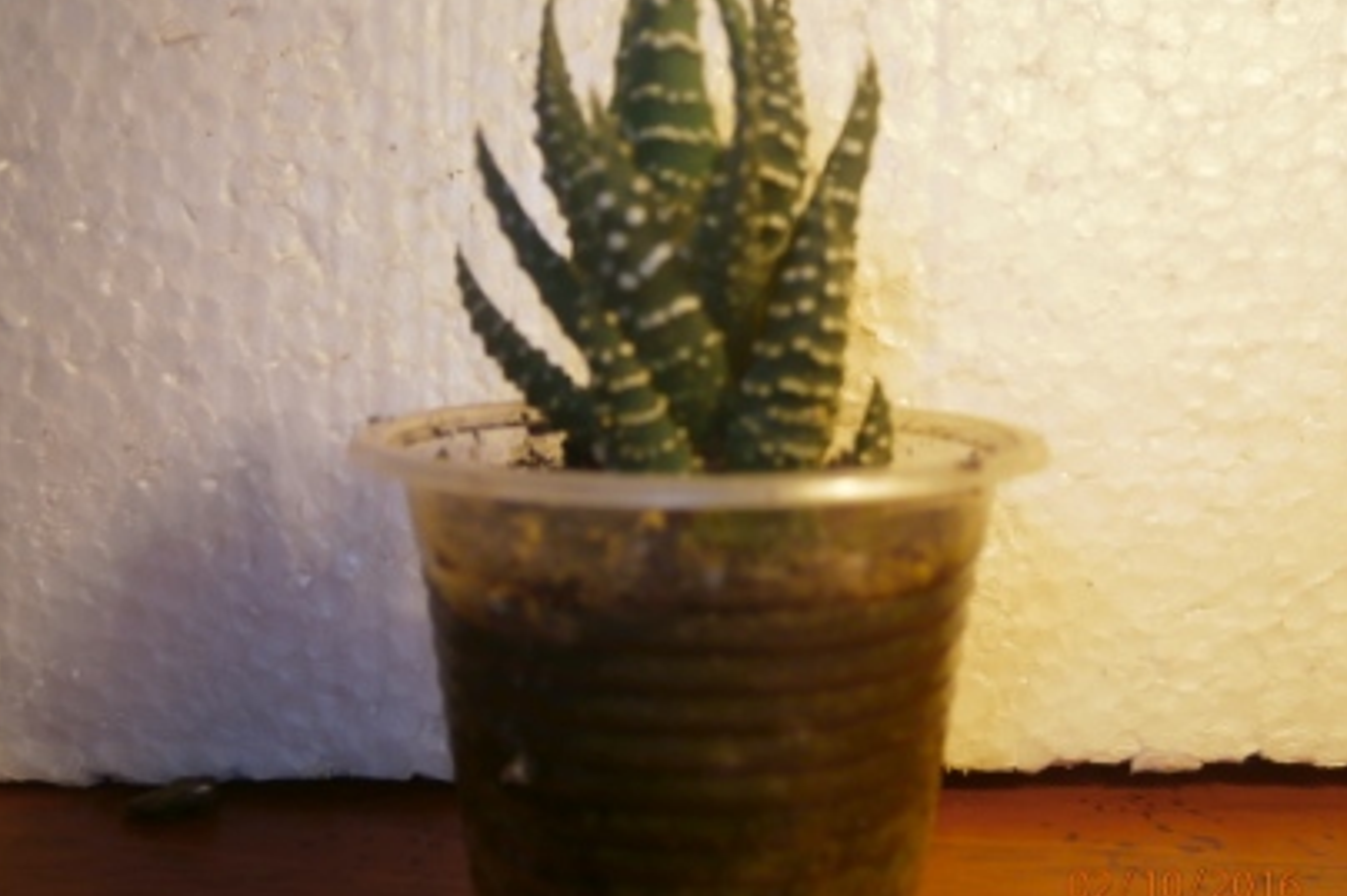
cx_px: 640
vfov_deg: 43.6
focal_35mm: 30
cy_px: 443
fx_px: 1122
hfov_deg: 61.9
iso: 80
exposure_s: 1/30
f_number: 2.8
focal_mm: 4.7
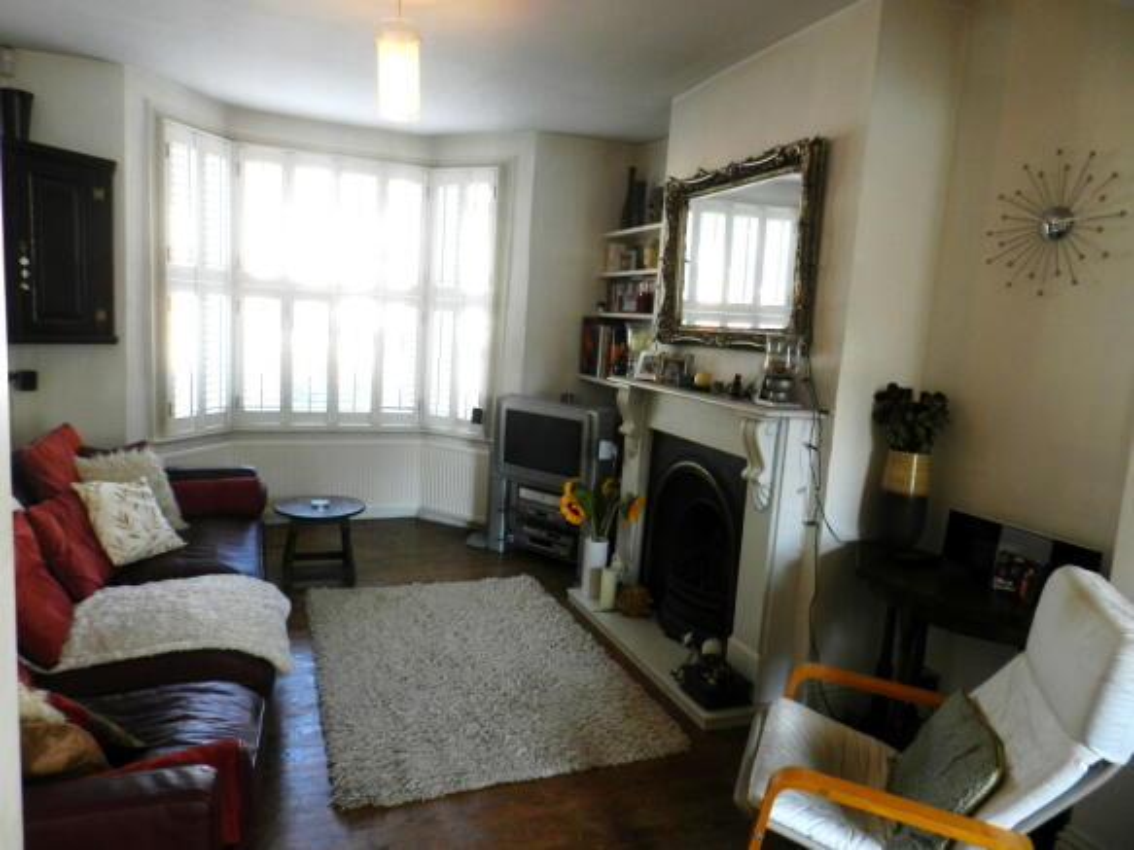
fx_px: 753
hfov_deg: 73.9
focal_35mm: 23
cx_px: 567
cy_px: 425
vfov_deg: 58.9
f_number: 3.4
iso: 160
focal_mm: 4
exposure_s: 1/50
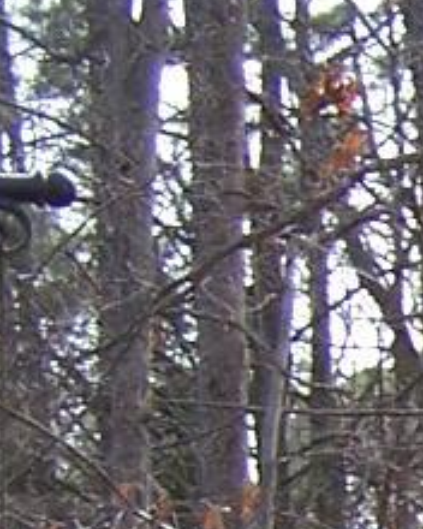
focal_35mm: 262
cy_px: 808
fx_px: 4100
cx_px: 1569
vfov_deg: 7.3
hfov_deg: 5.3
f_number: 2.8
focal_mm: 6.3
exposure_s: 1/180
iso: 80
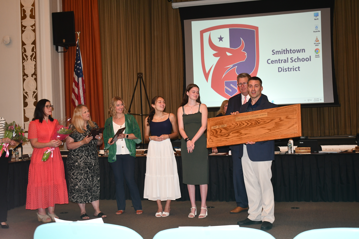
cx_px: 180
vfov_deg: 26.5
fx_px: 509
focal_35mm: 51
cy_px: 120
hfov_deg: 38.9
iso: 800
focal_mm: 34
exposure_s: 1/60
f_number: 5
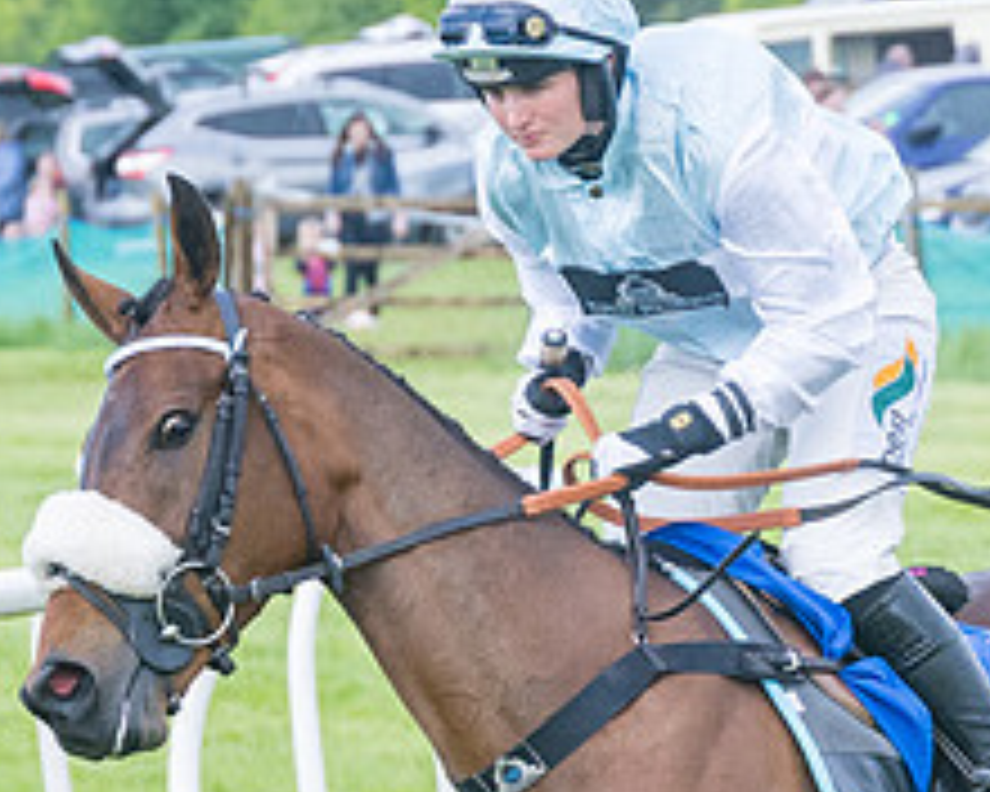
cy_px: 831
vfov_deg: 2.6
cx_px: -211
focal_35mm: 585
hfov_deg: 3.3
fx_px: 17141
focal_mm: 98
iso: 400
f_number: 5
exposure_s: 1/1000
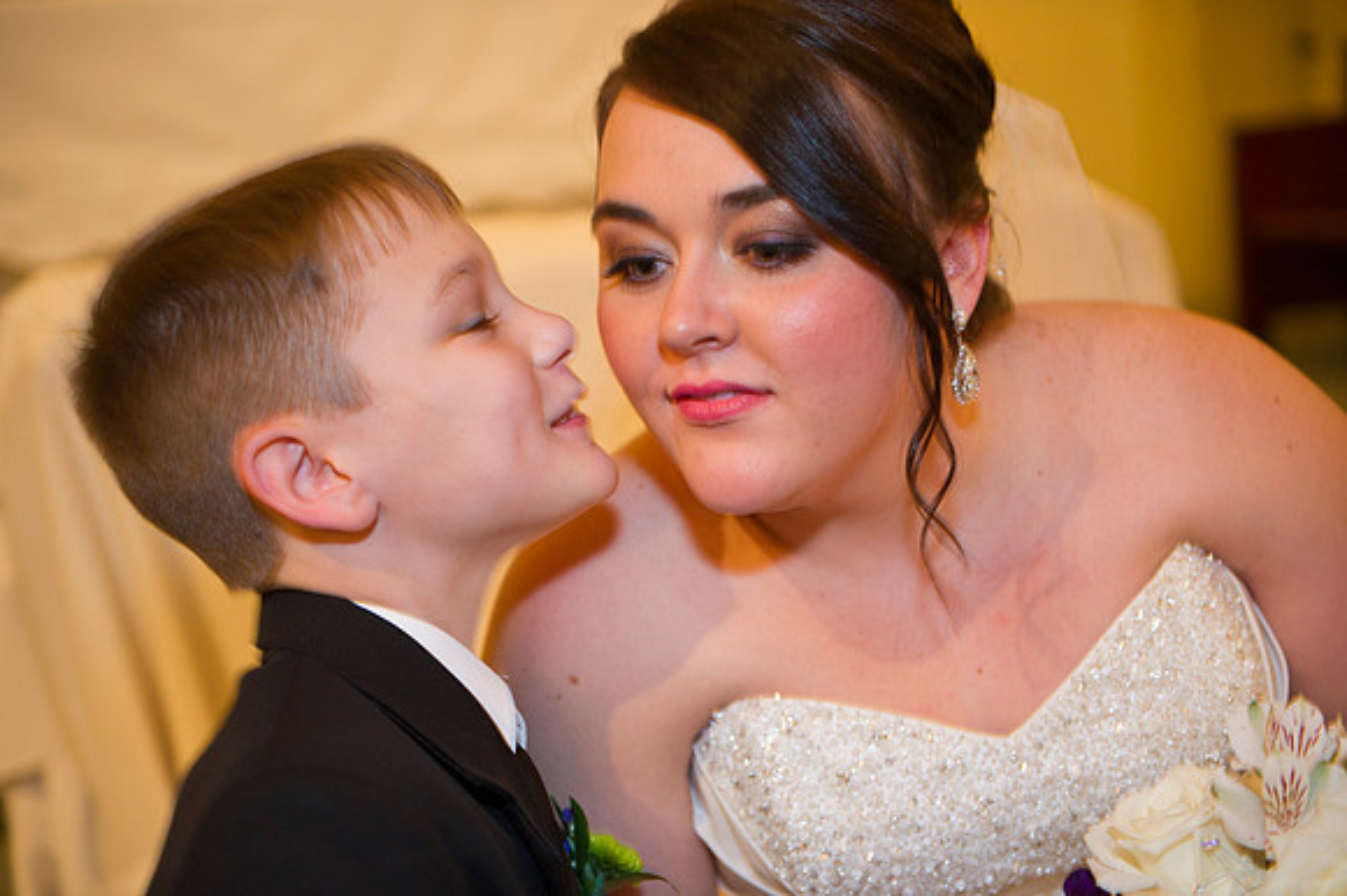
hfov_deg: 35.7
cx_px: 674
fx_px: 2094
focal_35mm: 56
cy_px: 448
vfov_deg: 24.2
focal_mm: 56
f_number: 2.8
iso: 1250
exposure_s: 1/60
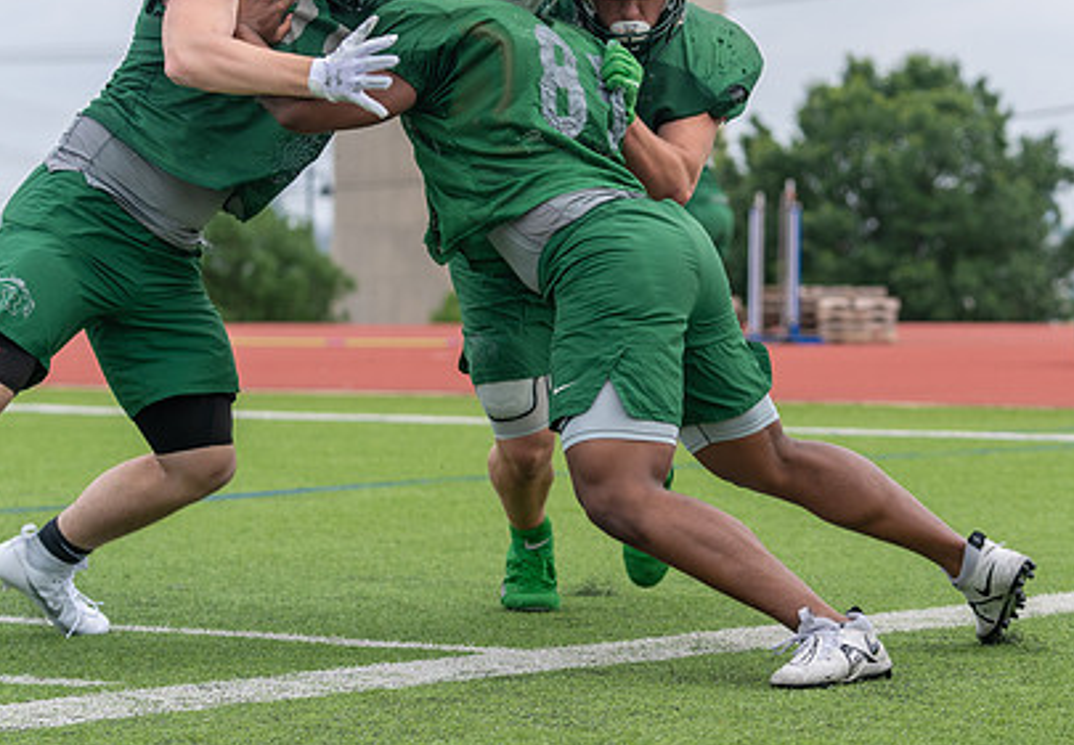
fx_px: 4290
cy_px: 183
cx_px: 604
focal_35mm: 142
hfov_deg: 14.3
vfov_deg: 9.9
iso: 160
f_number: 3.5
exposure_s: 1/1250
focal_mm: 86
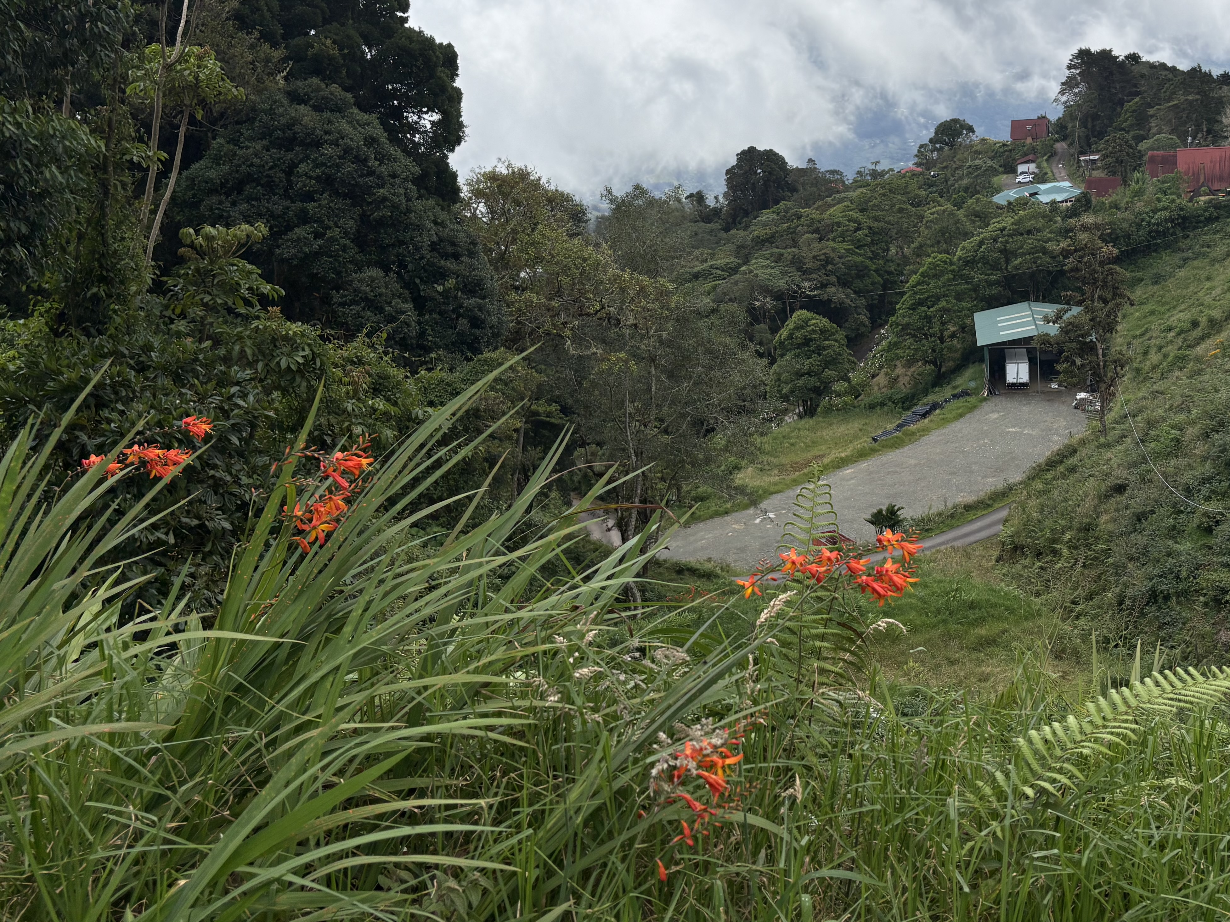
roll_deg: +6.3
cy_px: 357
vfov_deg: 37.5
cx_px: 748
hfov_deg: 48.6
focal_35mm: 38
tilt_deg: -14.0
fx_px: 1350
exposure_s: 1/5348
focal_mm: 5.96
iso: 50
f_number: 1.6
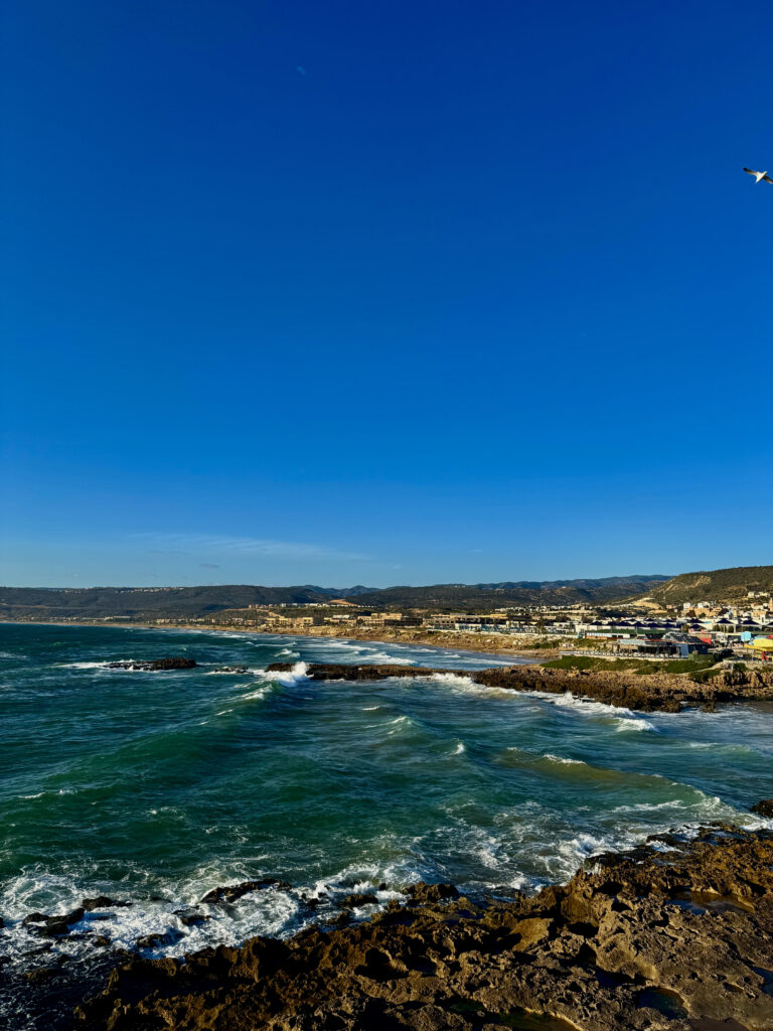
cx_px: 386
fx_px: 715
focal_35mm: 24
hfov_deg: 56.8
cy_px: 516
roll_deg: -1.5
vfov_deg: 71.6
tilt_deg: +5.6
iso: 80
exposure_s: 1/4049
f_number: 1.78
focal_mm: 6.76
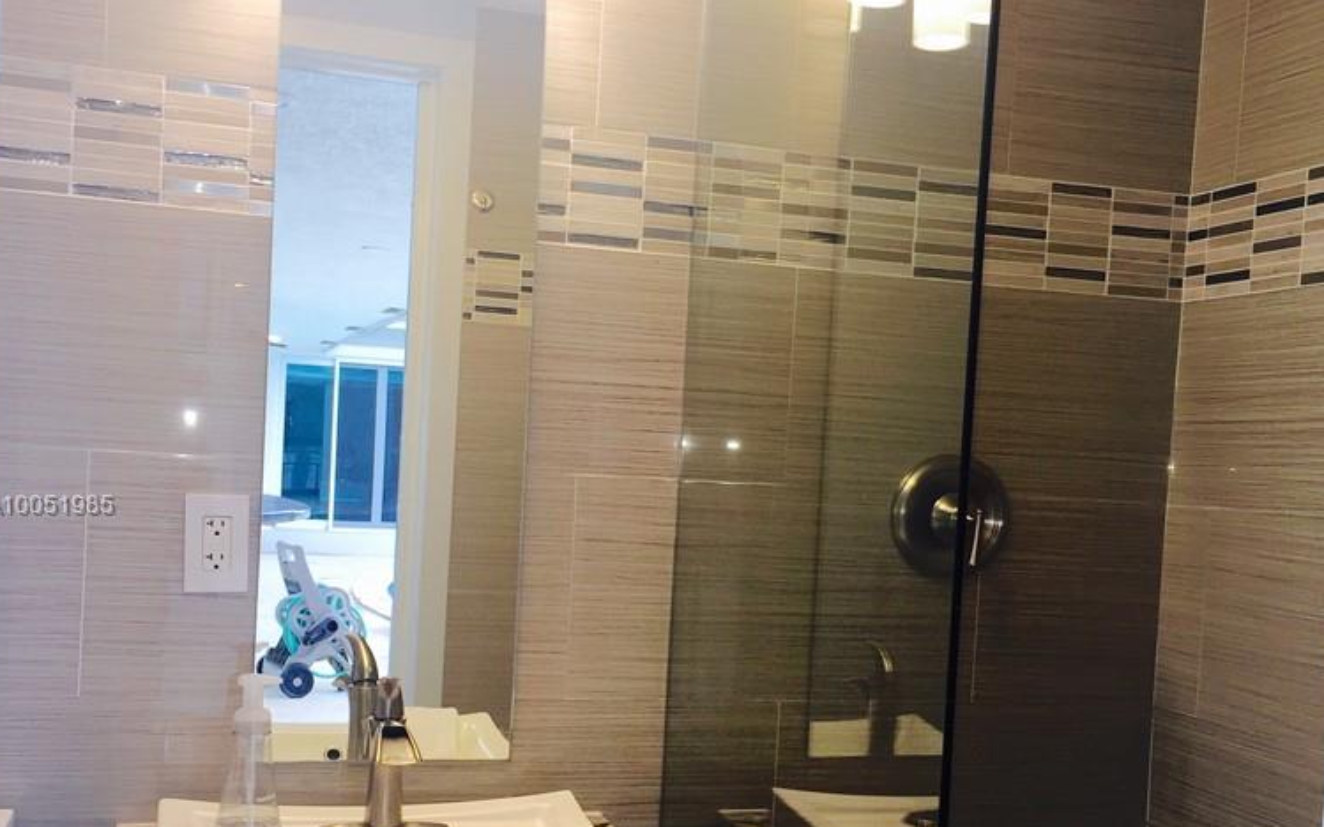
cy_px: 507
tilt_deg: -2.4
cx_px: 659
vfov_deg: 30.4
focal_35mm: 42
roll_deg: -2.5
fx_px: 1515
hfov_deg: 47.2
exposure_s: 1/60
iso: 32
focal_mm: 4.15
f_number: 2.2
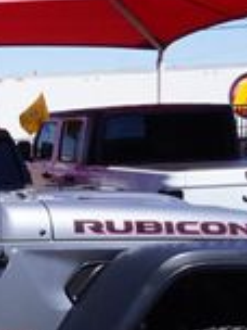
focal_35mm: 97
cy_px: 289
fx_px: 923
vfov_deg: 19.9
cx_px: -258
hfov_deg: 13.1
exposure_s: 1/100
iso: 100
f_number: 13
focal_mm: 16
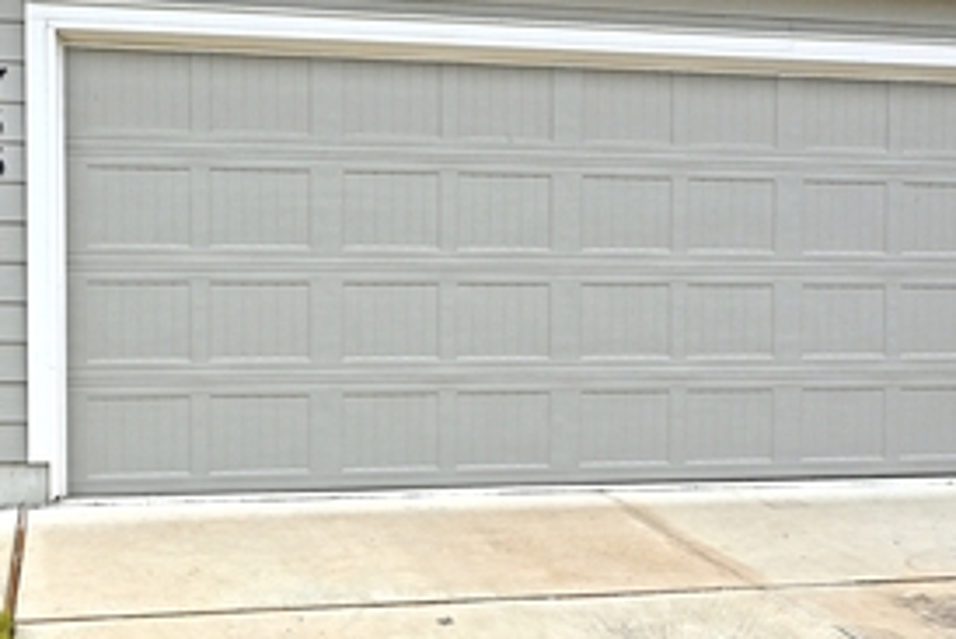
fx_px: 1116
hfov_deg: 44.5
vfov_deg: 31.9
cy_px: 262
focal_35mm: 42
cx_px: 213
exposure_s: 1/160
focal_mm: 12
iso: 64
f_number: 6.3
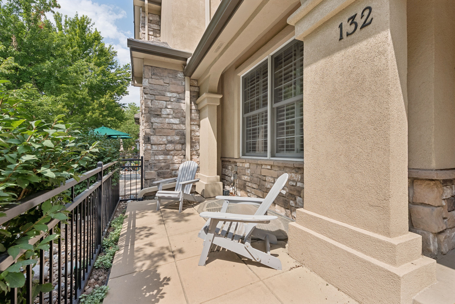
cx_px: 228
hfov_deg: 100.4
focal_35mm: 15
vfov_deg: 77.4
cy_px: 152
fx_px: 190
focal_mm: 15
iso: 320
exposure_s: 1/400
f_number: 10
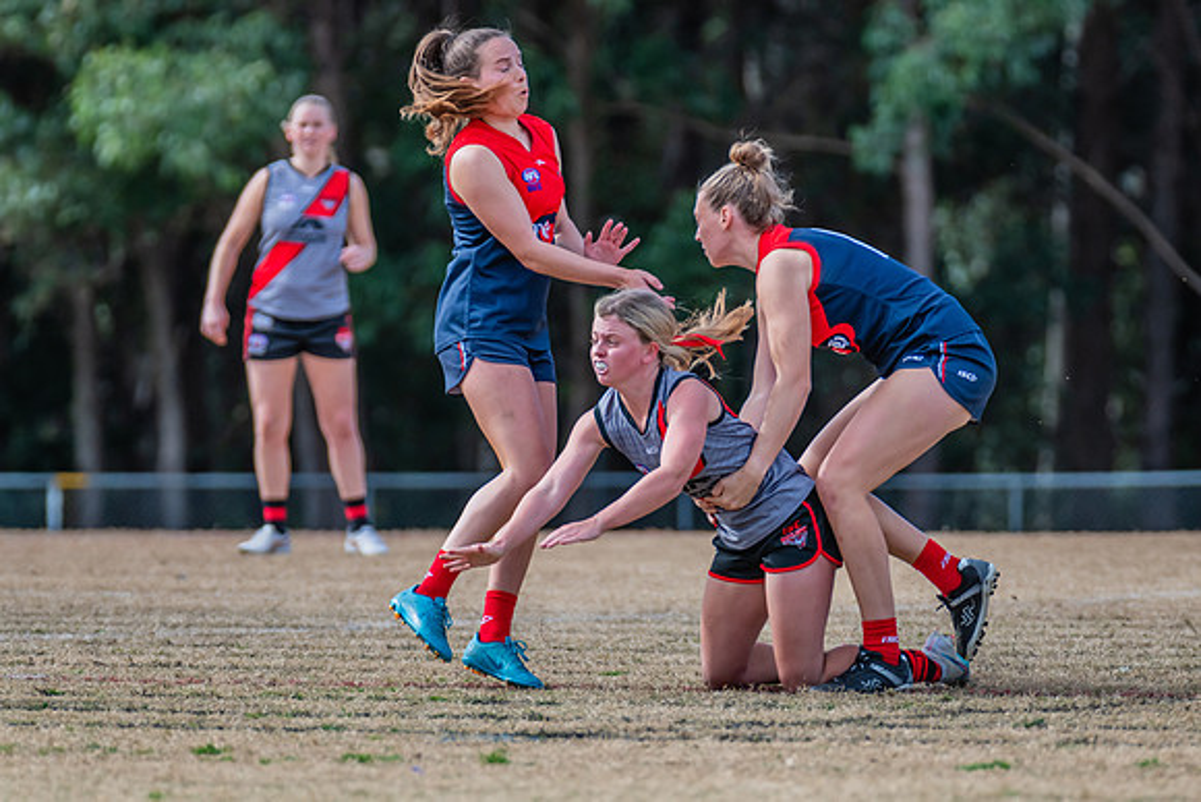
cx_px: 669
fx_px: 15895
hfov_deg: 4.3
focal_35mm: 476
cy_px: 440
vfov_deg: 2.9
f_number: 5.6
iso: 500
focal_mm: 410
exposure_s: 1/1600
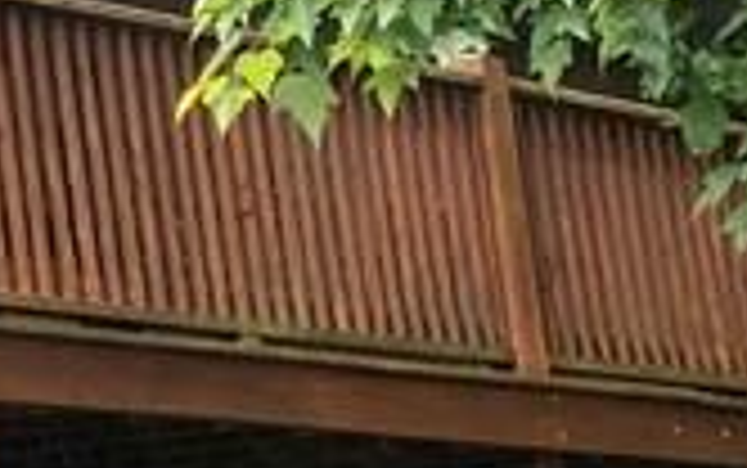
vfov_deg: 7.6
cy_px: -140
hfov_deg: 10.2
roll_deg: +1.2
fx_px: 3463
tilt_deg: +16.1
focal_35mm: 170
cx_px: -1197
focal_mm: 4.25
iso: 25
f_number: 1.8
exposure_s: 1/215
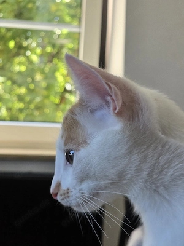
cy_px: 123
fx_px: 489
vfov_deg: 28.2
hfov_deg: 21.3
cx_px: 92
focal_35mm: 69
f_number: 2.4
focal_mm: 7.9
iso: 160
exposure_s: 1/101
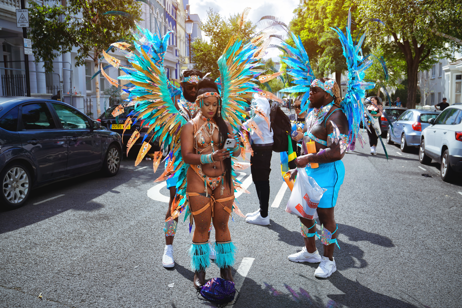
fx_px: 436
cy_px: 149
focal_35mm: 34
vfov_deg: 38.9
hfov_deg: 55.8
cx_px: 234
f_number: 4.5
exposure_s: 1/400
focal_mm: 33
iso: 100
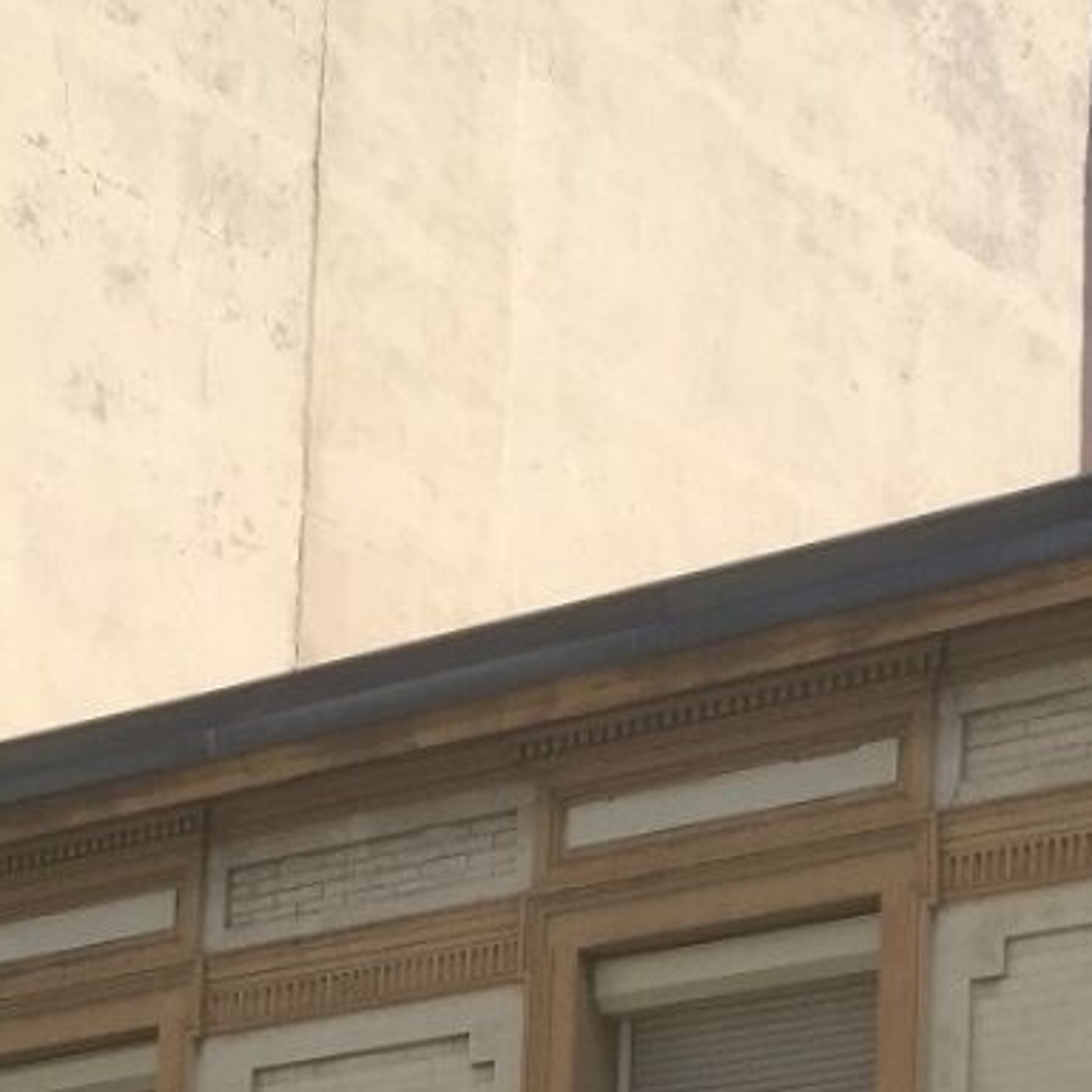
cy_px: 1728
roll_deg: -0.9
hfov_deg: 19.1
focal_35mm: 89
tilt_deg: +8.0
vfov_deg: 17.2
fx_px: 3176
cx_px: 1007
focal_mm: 4.15
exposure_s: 1/1276
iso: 32
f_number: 2.2
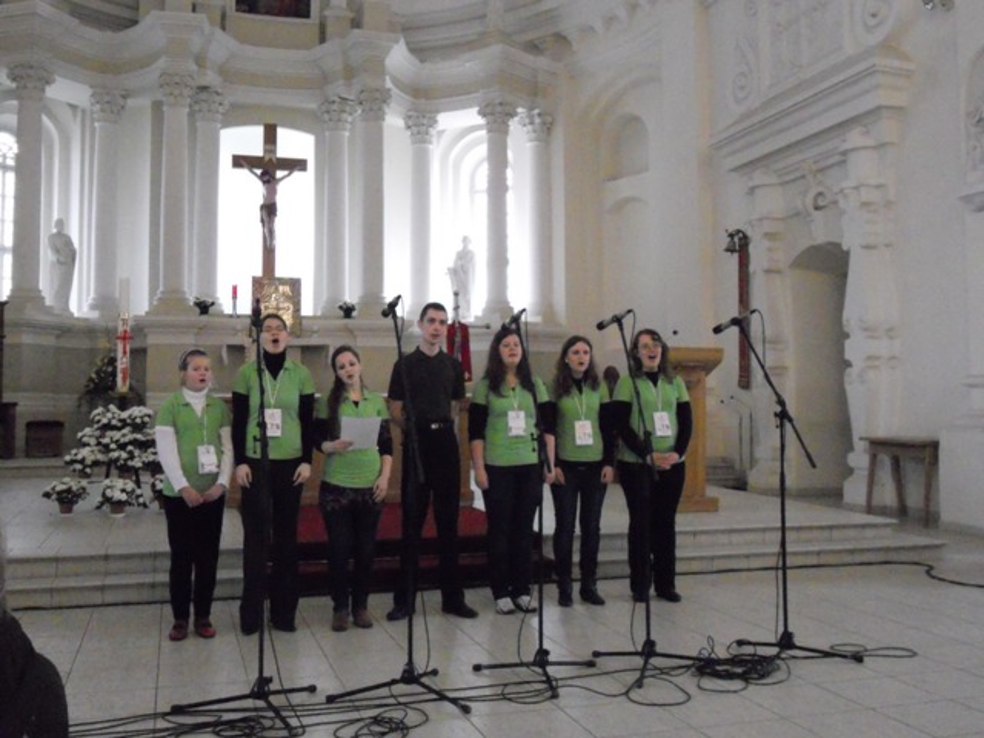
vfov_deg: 37.7
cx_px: 492
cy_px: 369
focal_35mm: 38
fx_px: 1080
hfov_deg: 49.0
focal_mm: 6.9
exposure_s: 1/50
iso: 1600
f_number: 3.9
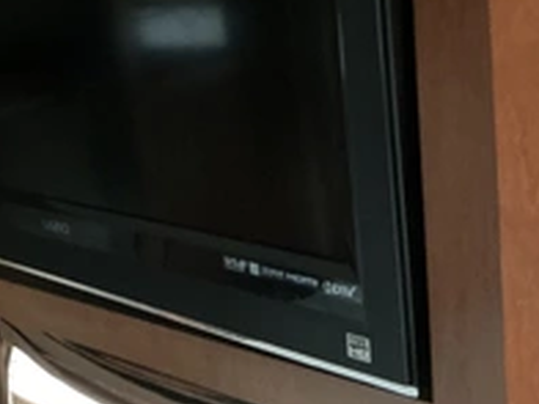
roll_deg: +2.1
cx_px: 63
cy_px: 63
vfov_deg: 25.1
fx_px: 888
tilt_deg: -4.0
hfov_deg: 32.3
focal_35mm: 57
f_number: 1.8
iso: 640
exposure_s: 1/16
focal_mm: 3
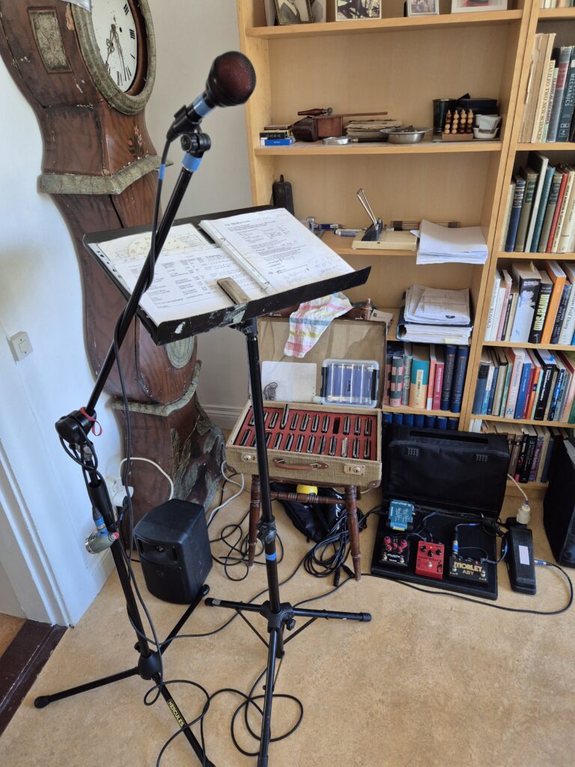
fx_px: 509
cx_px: 288
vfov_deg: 73.9
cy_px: 384
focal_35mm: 23
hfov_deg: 58.9
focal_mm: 5.4
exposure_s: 1/100
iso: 400
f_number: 1.8
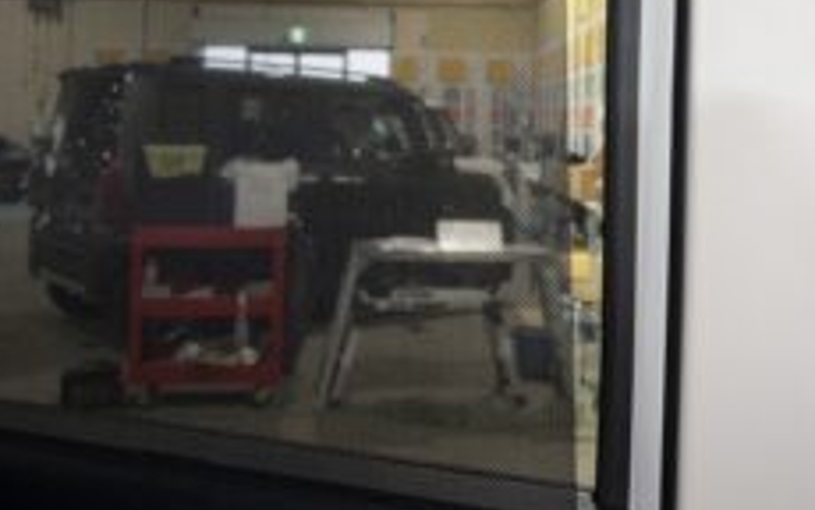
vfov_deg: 29.6
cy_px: 76
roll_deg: -0.5
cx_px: 422
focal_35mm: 42
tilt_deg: +3.3
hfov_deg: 47.2
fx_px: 933
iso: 32
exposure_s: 1/11
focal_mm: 5.96
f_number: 1.6
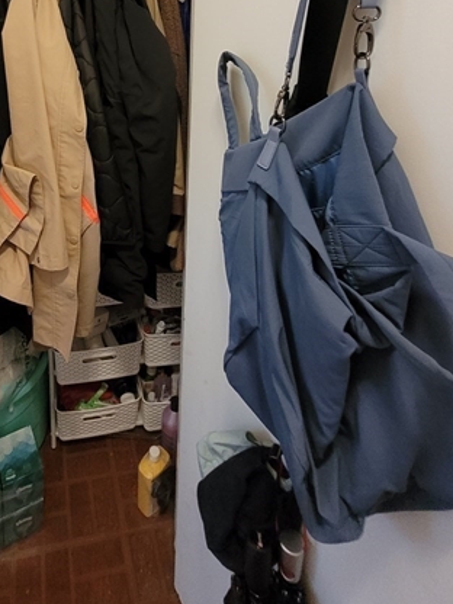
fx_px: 419
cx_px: 103
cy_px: 86
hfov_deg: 53.7
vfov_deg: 62.6
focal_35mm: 24
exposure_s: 1/60
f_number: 2.2
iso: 320
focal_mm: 1.74
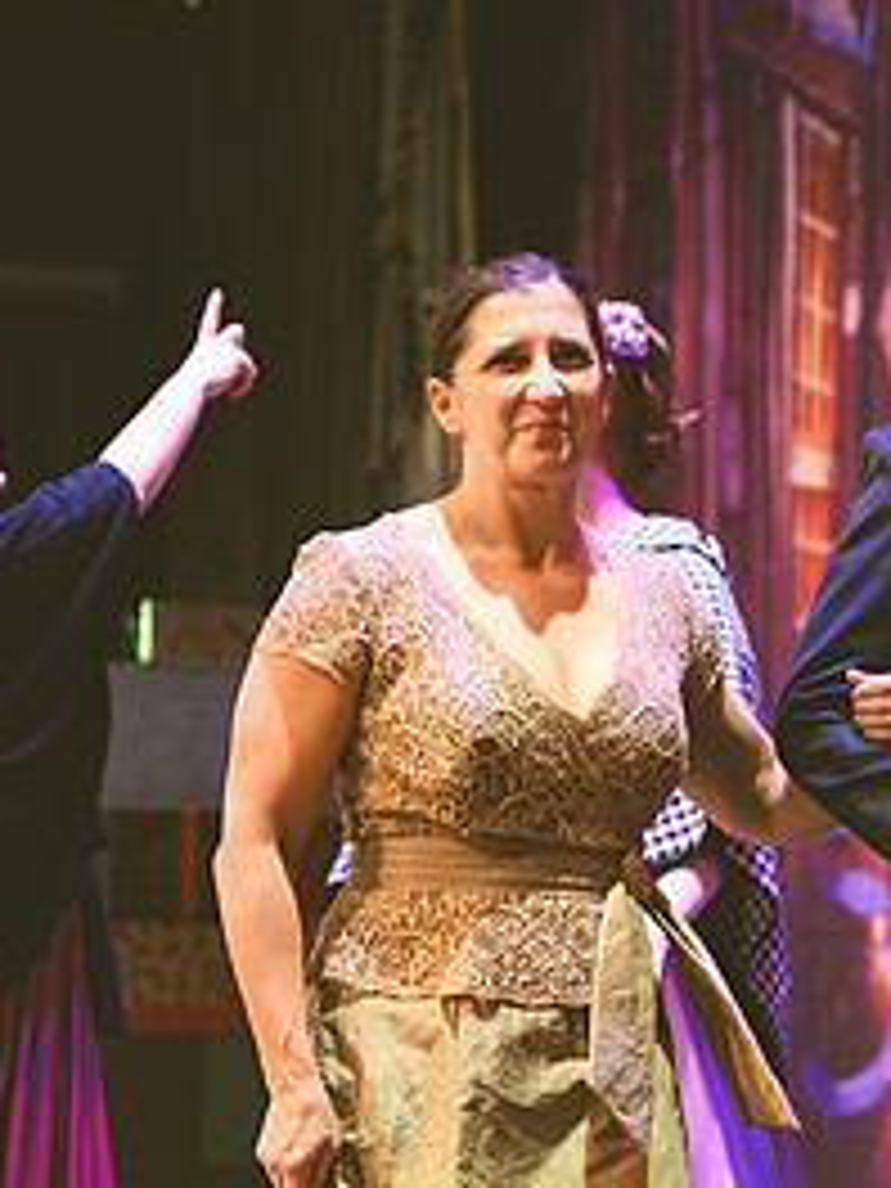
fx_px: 5079
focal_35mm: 148
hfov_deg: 10.0
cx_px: 729
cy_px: 760
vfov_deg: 13.3
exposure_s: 1/250
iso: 1000
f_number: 2.8
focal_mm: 70
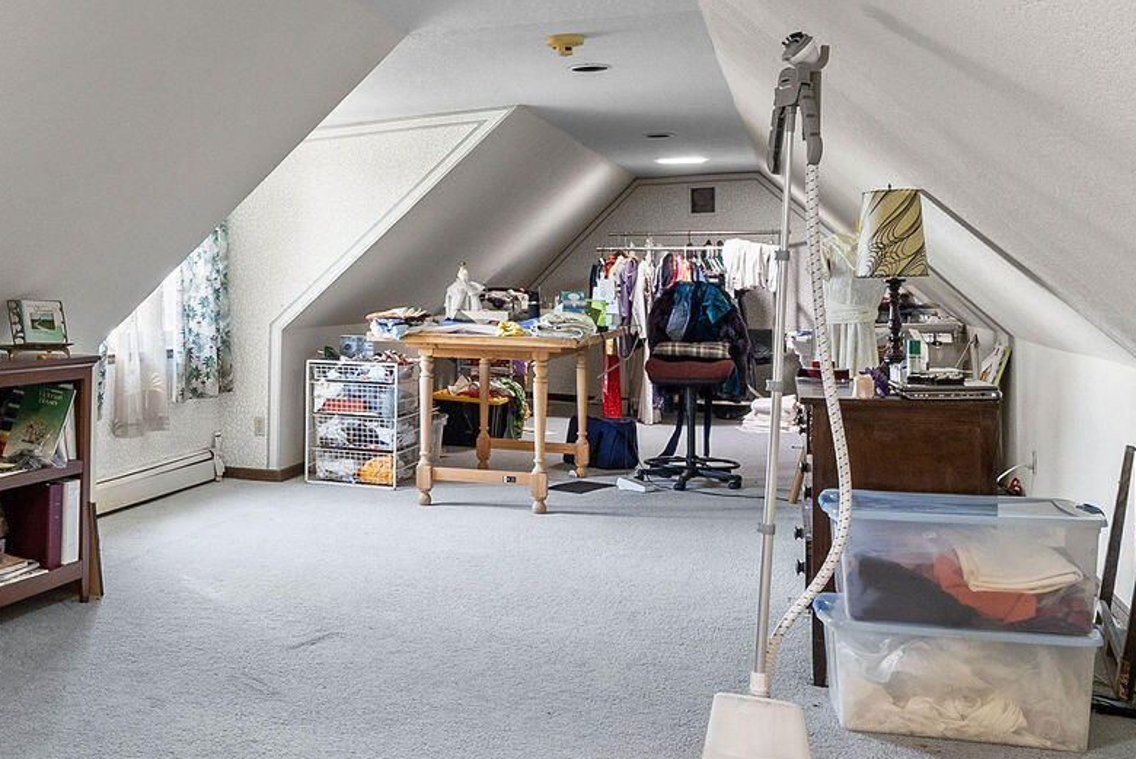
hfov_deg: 44.1
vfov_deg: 31.8
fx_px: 1326
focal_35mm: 42
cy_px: 296
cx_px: 223
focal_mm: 16
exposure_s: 1.3
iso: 800
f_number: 9
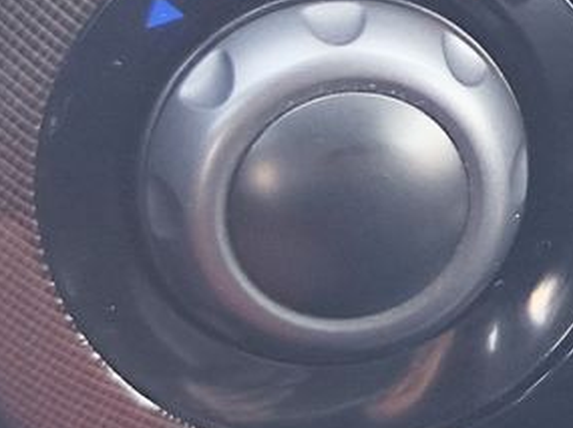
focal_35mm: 97
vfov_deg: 15.0
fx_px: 1604
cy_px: 36
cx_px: 1035
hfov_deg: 16.8
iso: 288
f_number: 1.69
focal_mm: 7.01
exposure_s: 1/100
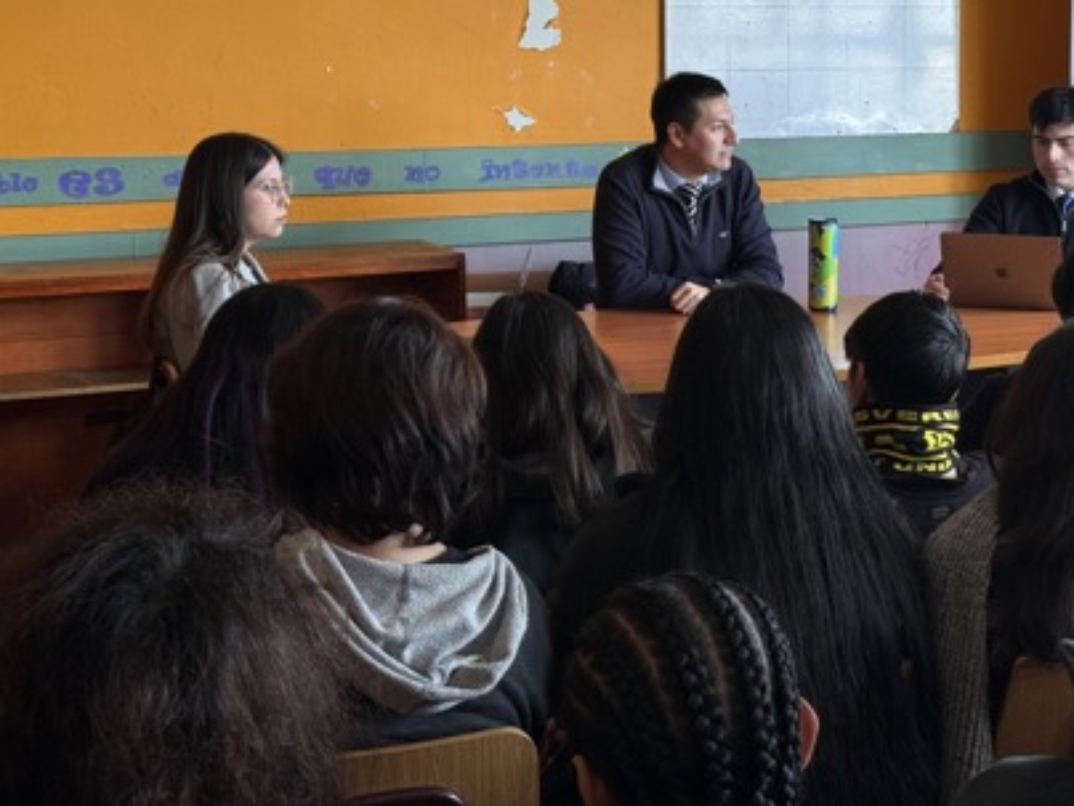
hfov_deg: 25.4
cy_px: 226
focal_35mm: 76
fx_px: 2358
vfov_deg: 19.3
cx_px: 808
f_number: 1.78
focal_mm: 6.76
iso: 100
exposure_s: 1/61
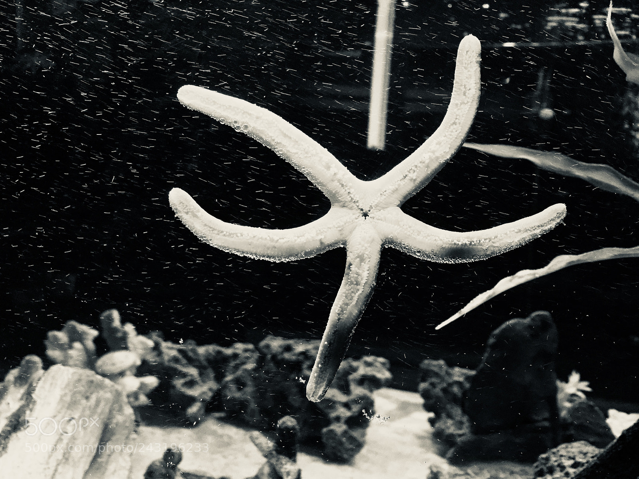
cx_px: 320
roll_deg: -4.8
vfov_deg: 48.2
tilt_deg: -10.2
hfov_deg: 61.7
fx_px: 535
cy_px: 240
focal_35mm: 29
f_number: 2.2
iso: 250
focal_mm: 4.15
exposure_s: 1/33
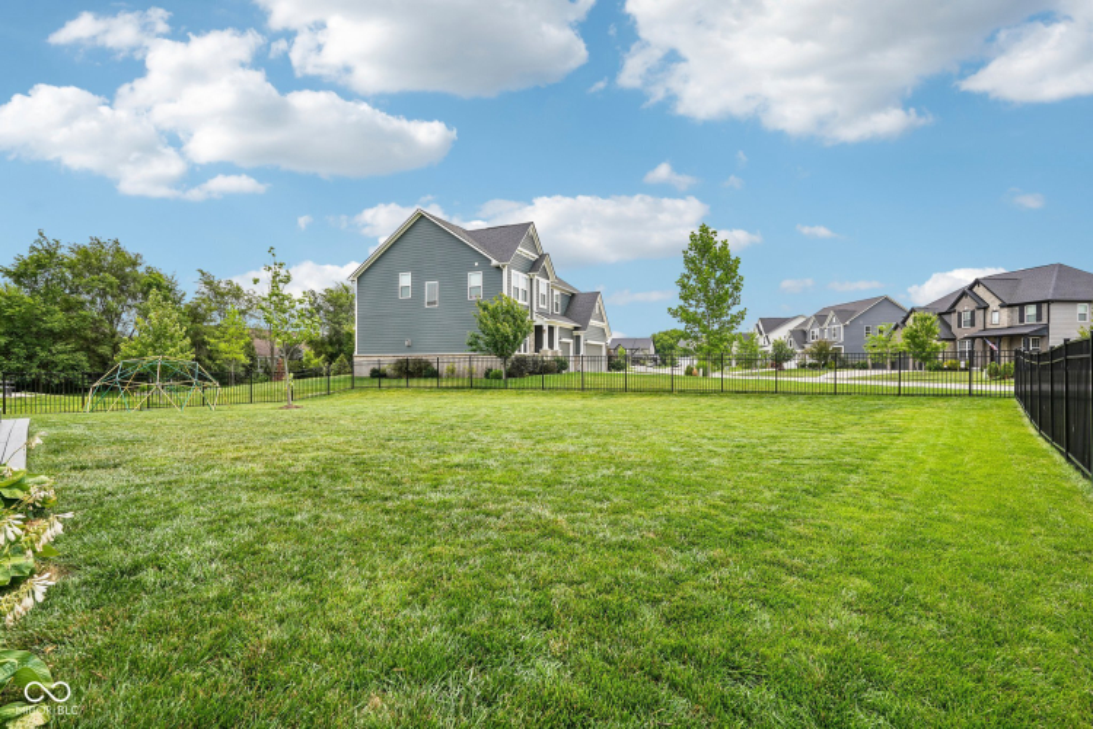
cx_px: 546
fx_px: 486
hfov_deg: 96.7
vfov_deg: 73.7
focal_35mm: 16
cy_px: 364
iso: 100
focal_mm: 16
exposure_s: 1/200
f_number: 8
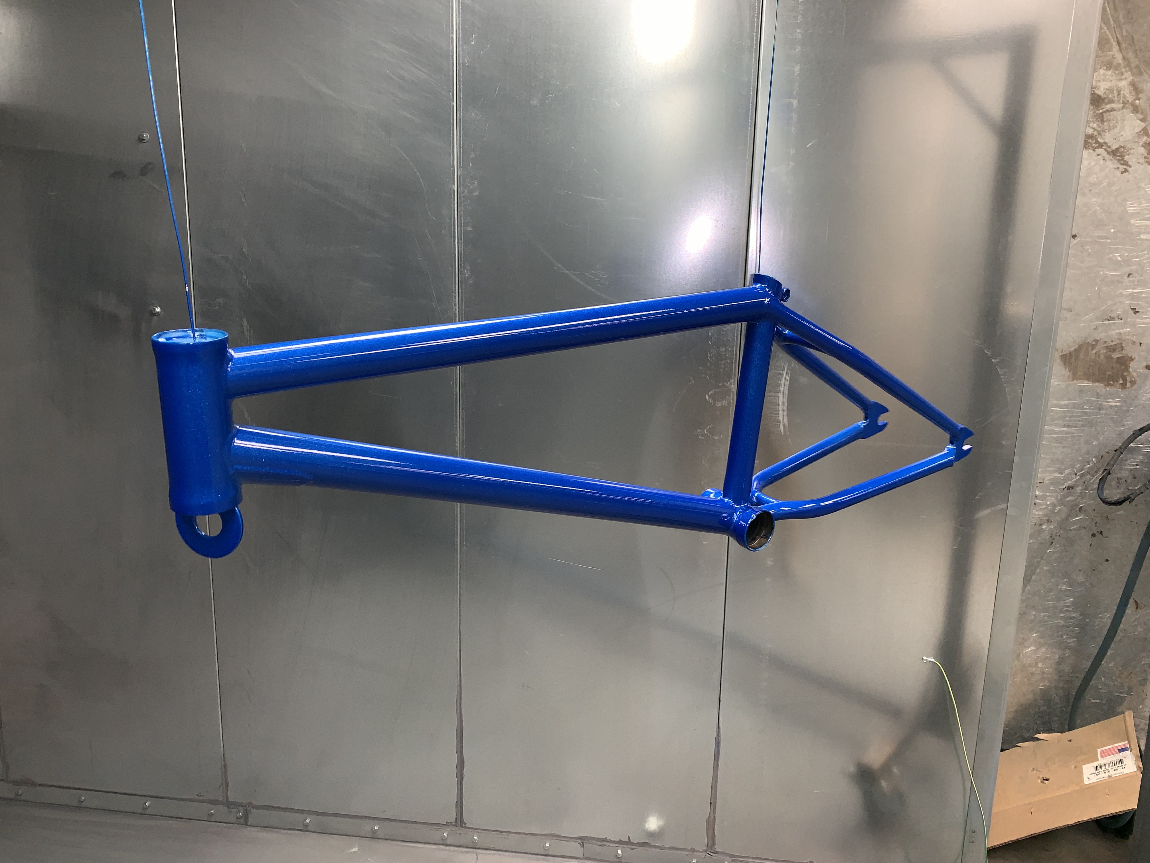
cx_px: 575
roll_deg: -1.3
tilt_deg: -11.8
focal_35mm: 26
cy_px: 432
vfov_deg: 53.1
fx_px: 864
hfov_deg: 67.3
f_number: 1.8
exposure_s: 1/39
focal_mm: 4.25
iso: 25
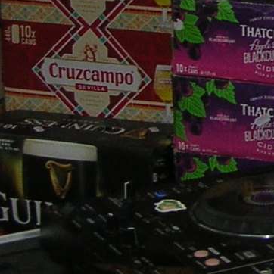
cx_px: 659
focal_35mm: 201
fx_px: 1800
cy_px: -120
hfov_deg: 8.0
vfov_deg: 8.5
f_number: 2.7
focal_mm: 6
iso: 50
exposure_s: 1/60.1
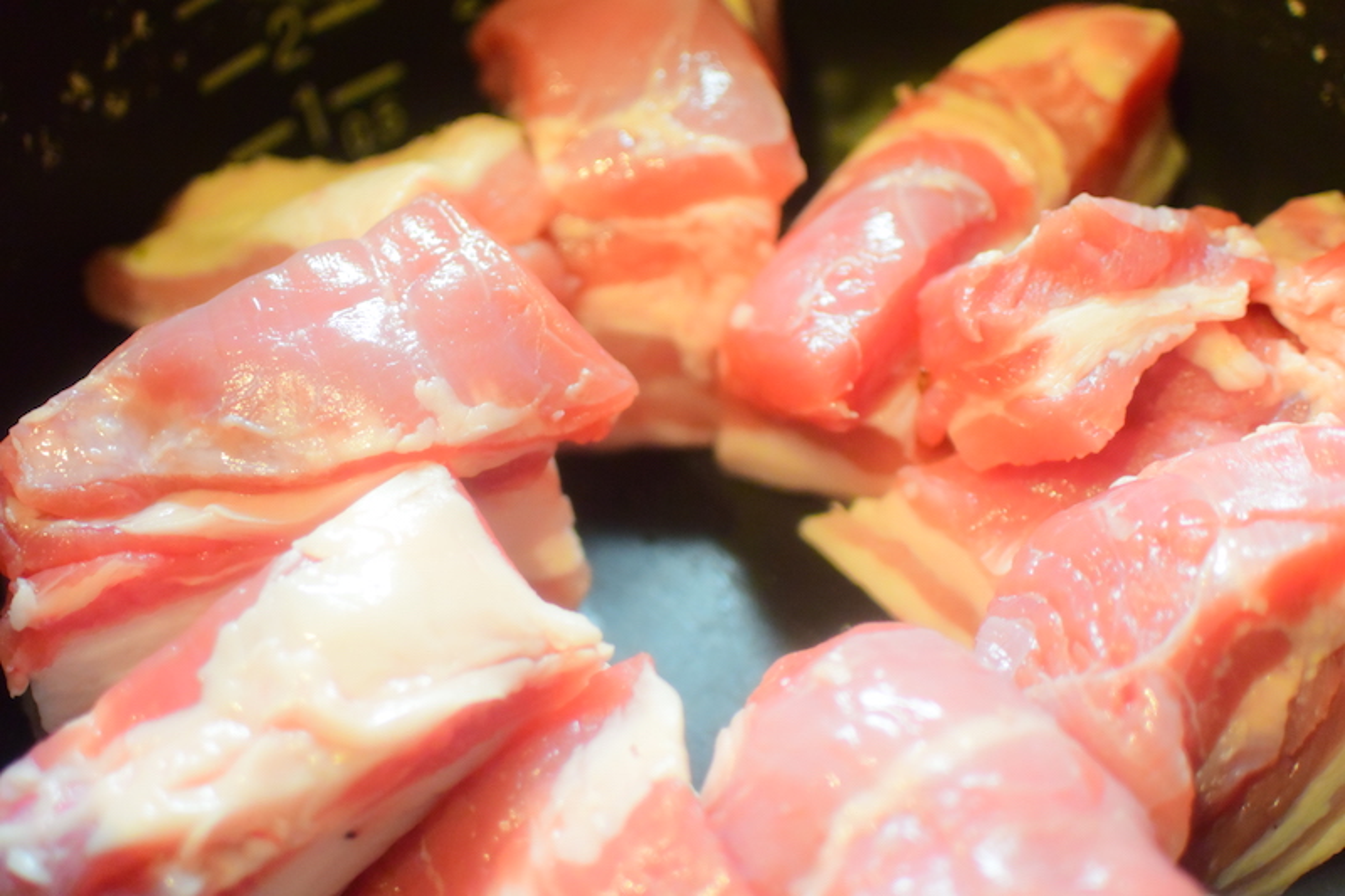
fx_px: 1830
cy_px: 448
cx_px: 672
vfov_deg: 27.5
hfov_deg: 40.4
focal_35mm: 49
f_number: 2
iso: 1100
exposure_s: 1/60
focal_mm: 18.5
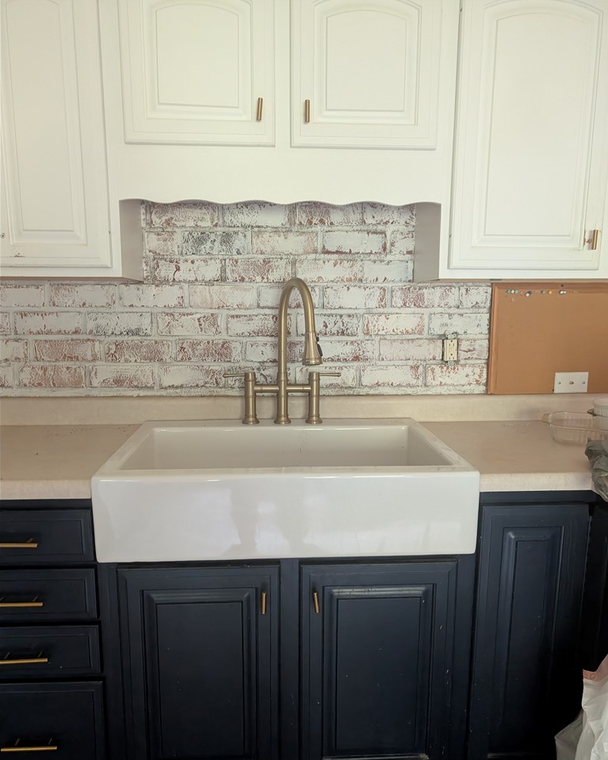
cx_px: 304
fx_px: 562
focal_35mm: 25
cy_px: 400
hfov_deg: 56.8
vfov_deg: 68.0
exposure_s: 1/24.2
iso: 1842
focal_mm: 6.9
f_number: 1.68
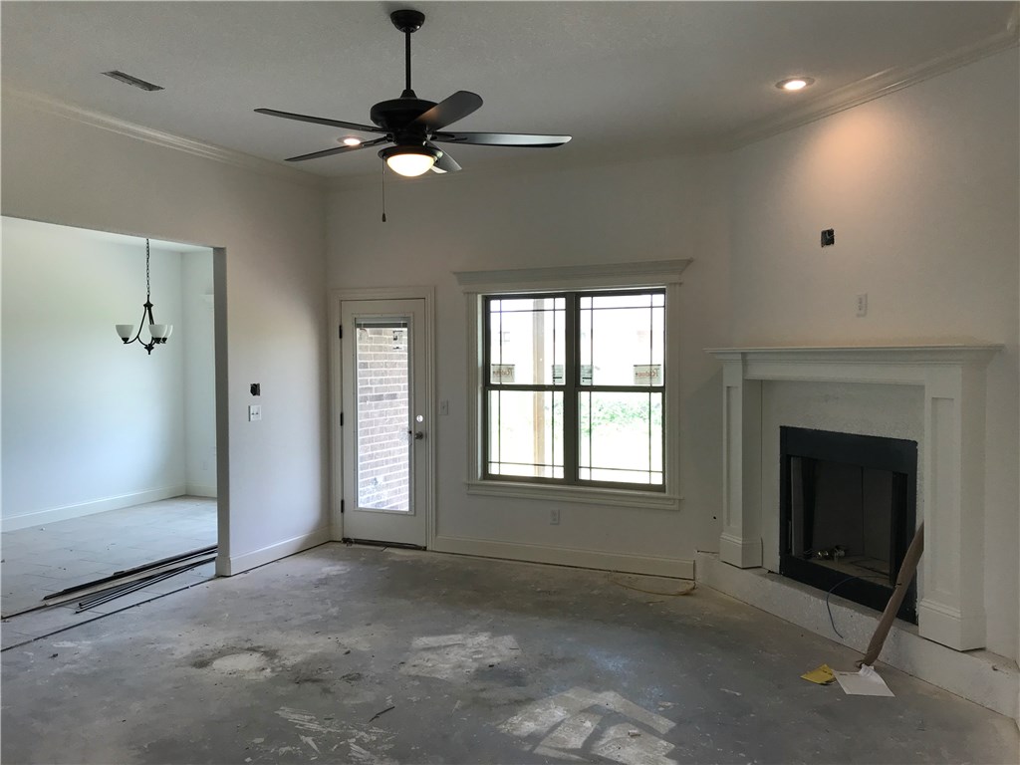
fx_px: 825
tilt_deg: -0.2
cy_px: 382
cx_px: 510
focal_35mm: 28
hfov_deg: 63.4
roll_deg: -0.2
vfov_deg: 49.7
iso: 32
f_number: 1.8
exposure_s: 1/120
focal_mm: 3.99
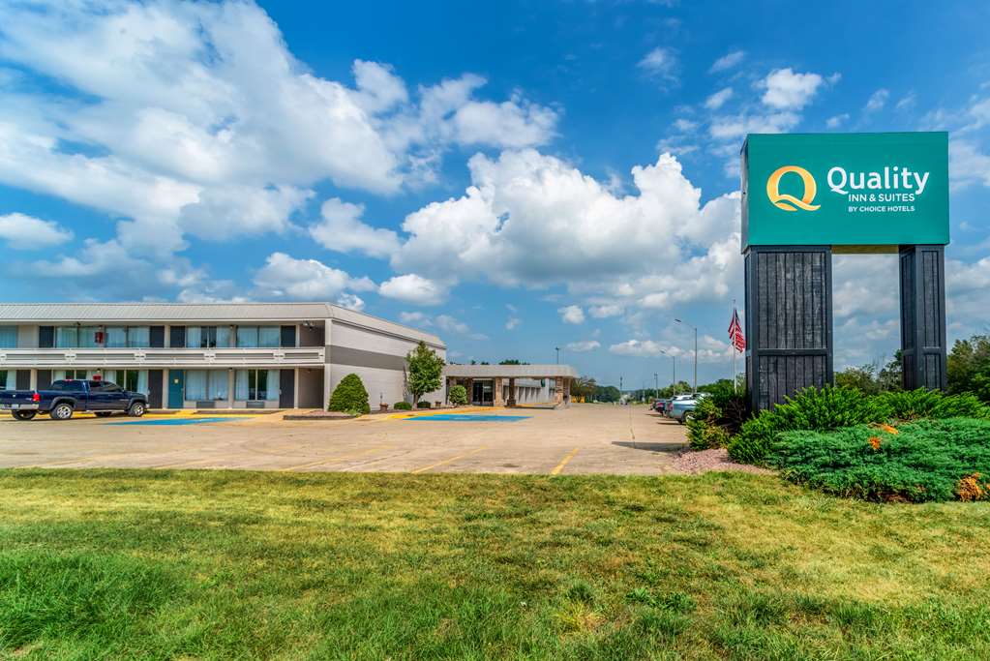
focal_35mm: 14
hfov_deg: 104.2
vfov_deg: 81.3
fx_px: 385
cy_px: 330
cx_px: 495
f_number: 11
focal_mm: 14
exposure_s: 1/2000
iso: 400
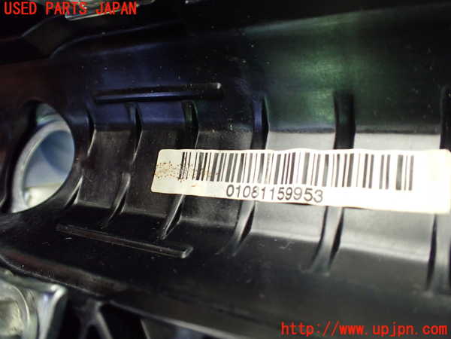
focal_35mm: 30
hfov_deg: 60.0
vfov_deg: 46.8
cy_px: 170
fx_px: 391
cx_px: 226
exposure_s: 1/80
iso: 800
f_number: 2.3
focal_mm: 5.4
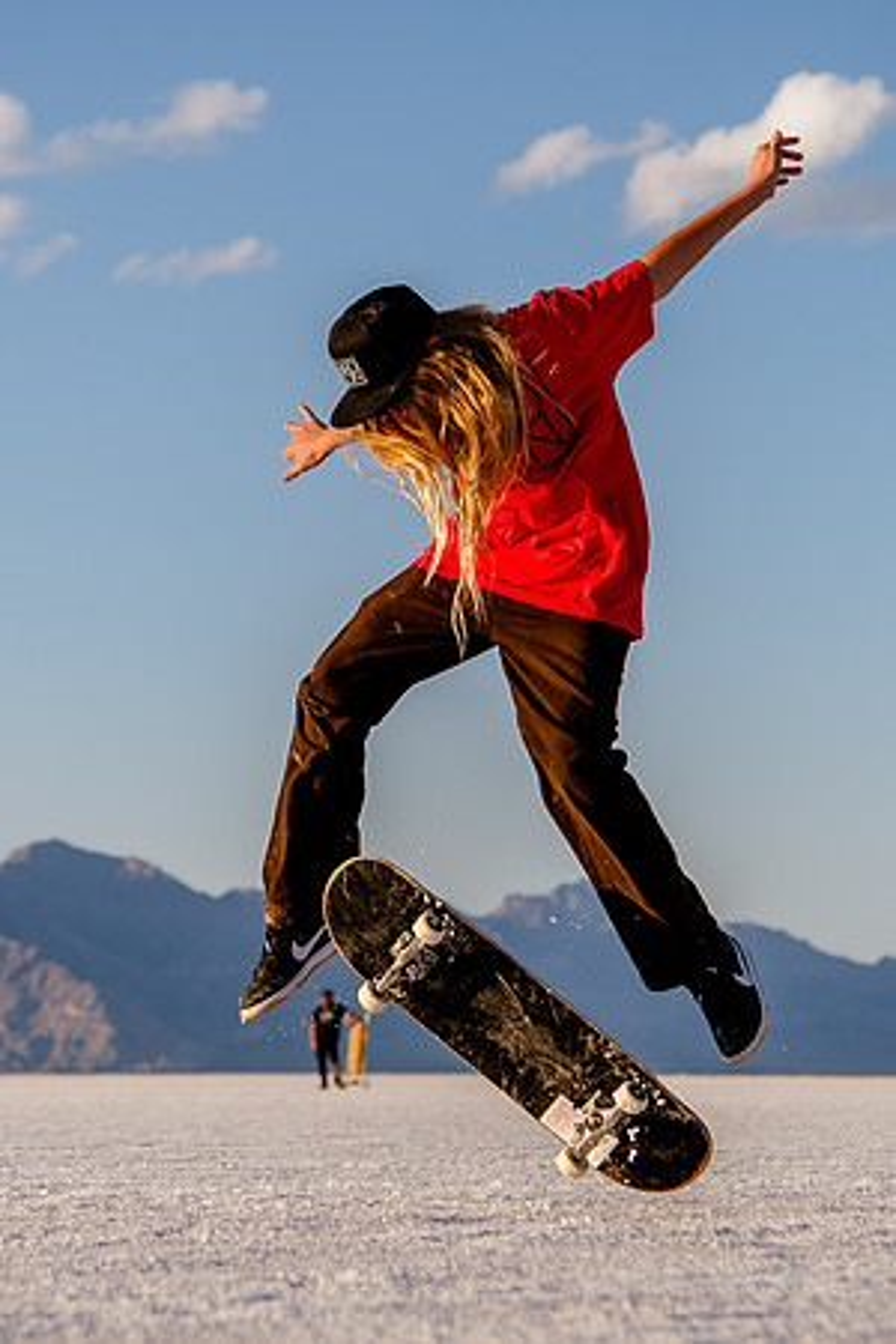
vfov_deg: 15.6
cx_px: 275
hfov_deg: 10.4
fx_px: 4908
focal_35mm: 131
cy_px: 529
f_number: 4
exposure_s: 1/1600
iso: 200
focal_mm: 65
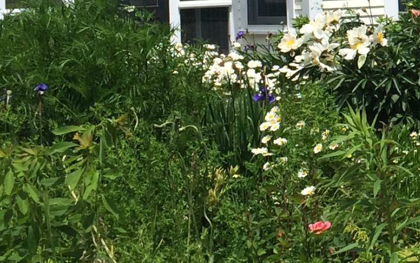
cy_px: -42
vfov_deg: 9.8
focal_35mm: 132
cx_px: 656
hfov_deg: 14.6
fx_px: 1511
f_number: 2.2
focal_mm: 4.12
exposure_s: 1/1866
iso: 32
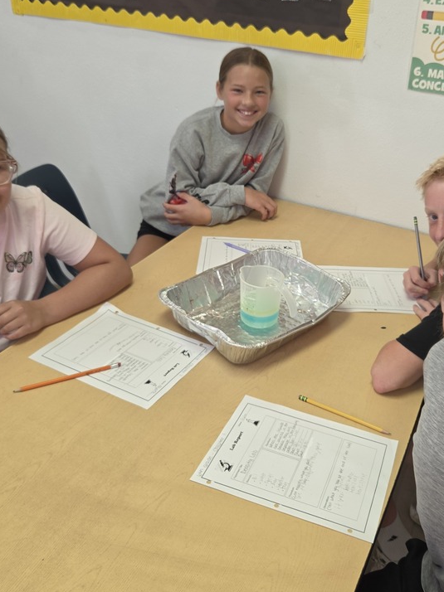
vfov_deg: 54.9
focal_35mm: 33
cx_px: 271
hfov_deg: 42.7
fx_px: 565
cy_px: 230
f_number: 1.8
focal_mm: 5.4
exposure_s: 1/24
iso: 400
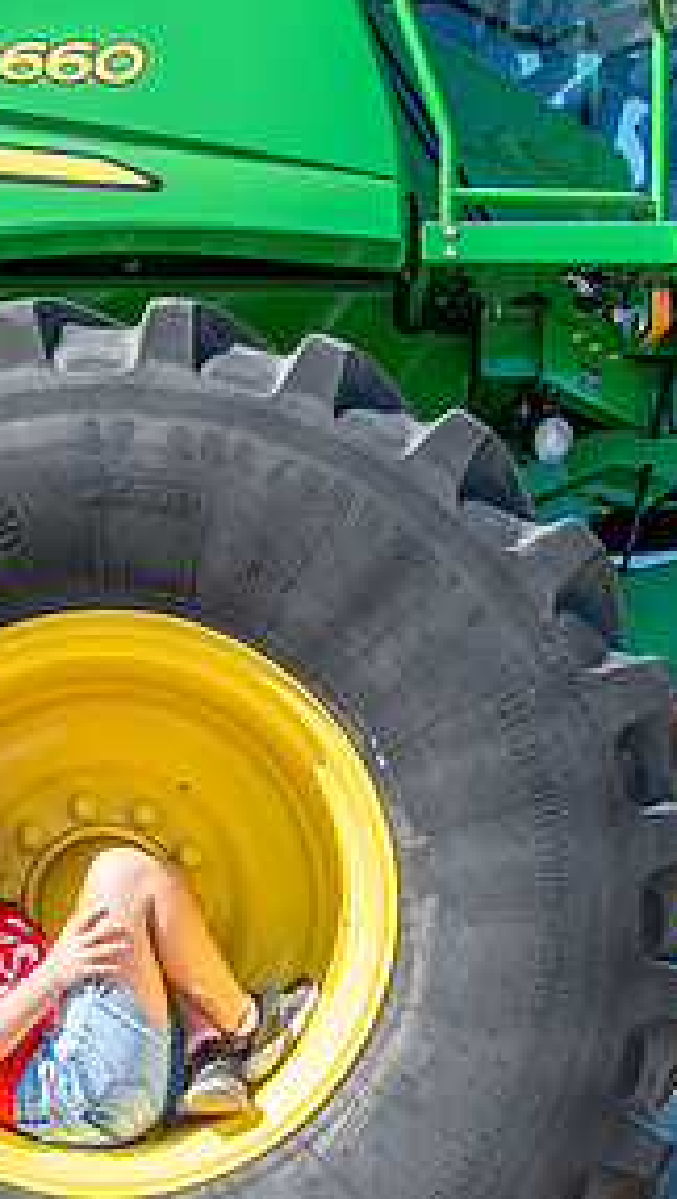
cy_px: 765
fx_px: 1878
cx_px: 92
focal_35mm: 59
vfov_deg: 35.2
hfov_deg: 20.1
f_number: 6.3
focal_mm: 24
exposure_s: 1/500
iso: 160
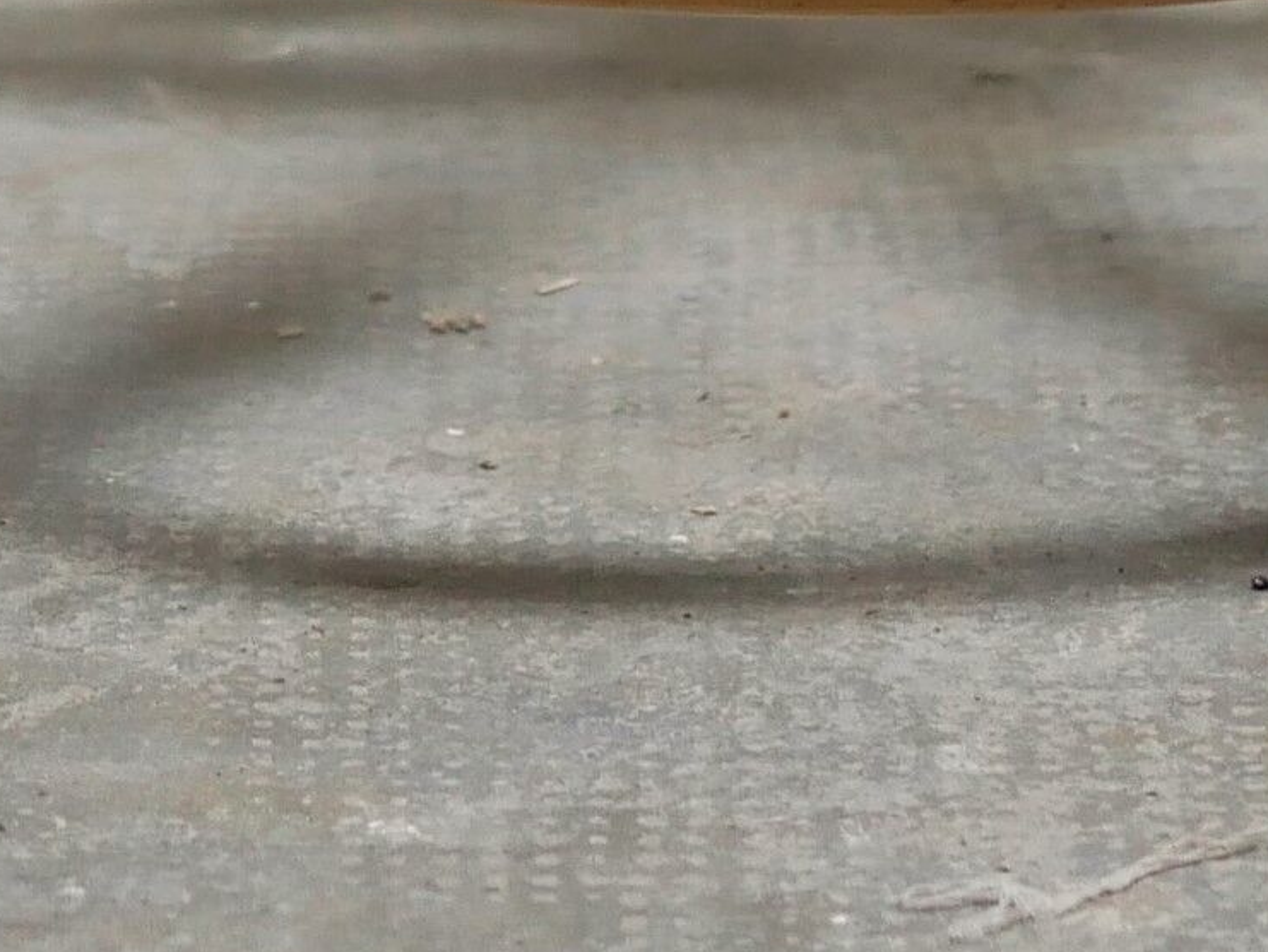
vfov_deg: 5.7
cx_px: 264
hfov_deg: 8.0
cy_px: -1644
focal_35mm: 248
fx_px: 9086
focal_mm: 20
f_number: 1.7
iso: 400
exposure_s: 1/60
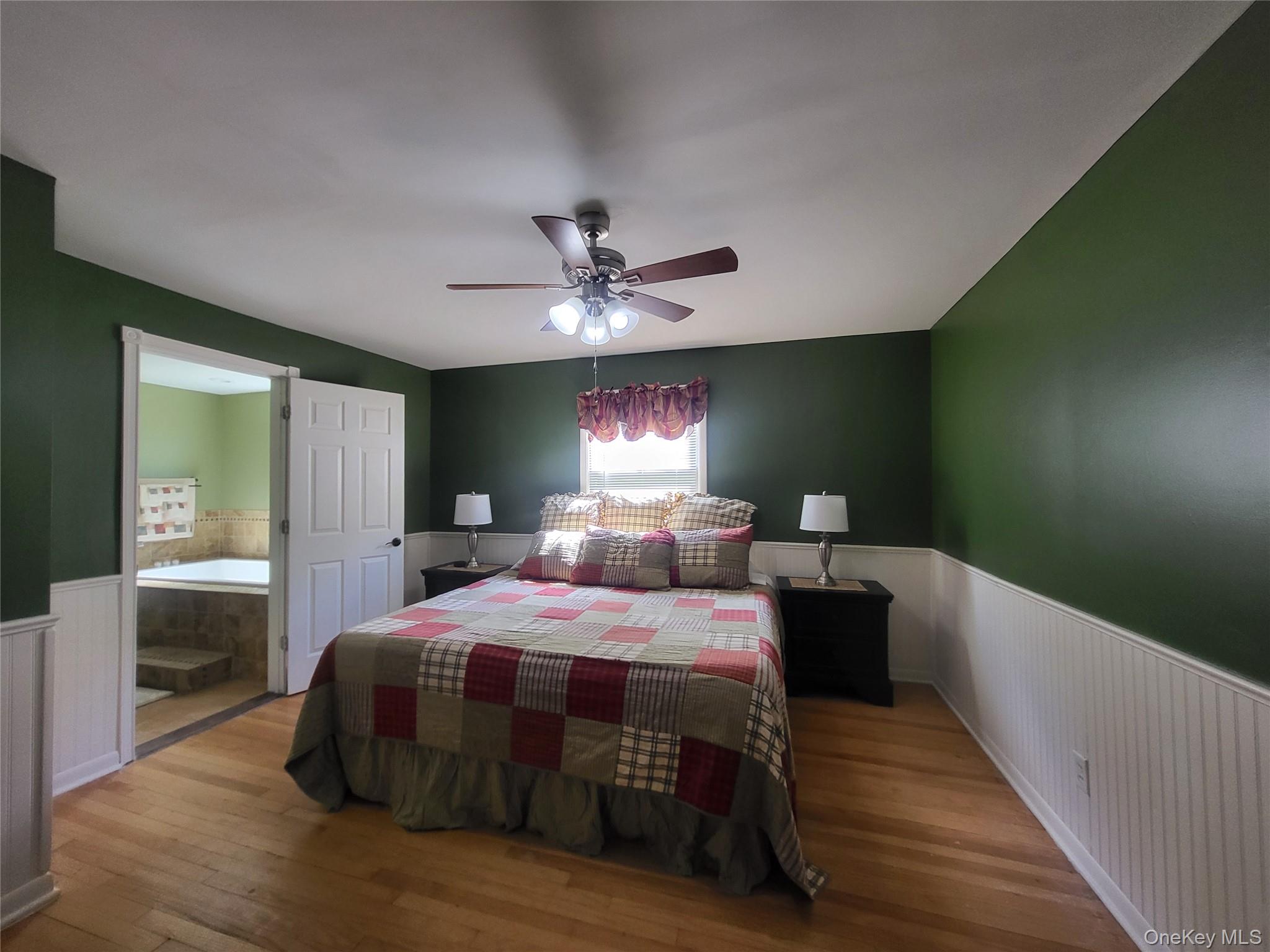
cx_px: 635
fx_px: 477
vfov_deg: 89.9
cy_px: 476
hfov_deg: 106.2
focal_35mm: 13
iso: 160
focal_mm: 1.74
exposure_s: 1/60
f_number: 2.2
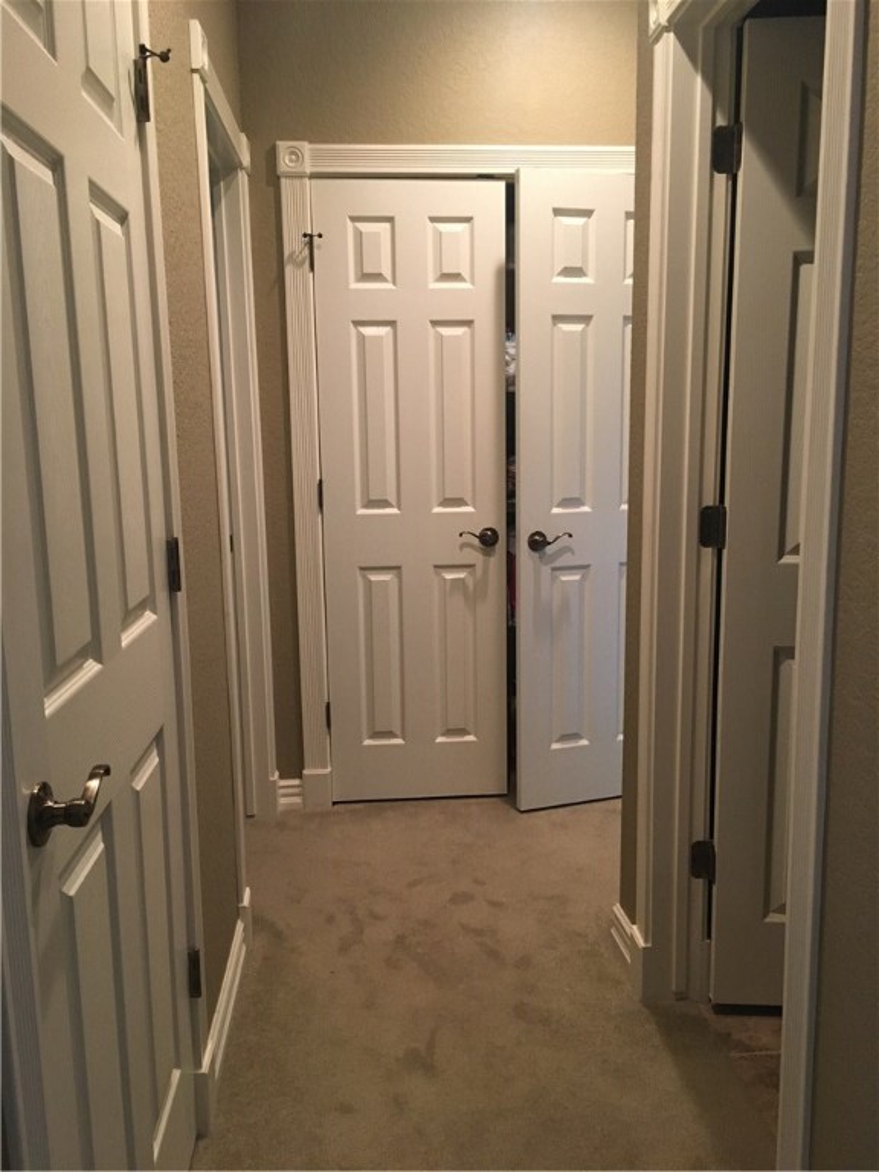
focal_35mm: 29
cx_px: 440
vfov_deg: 61.7
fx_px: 982
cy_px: 586
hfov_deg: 48.2
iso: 200
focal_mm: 4.15
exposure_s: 1/24
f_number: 2.2
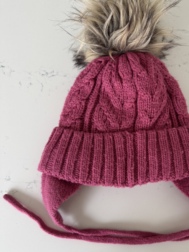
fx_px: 240
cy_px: 127
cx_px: 129
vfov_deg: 55.3
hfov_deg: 42.2
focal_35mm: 33
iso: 200
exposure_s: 1/121
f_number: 1.78
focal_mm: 6.76
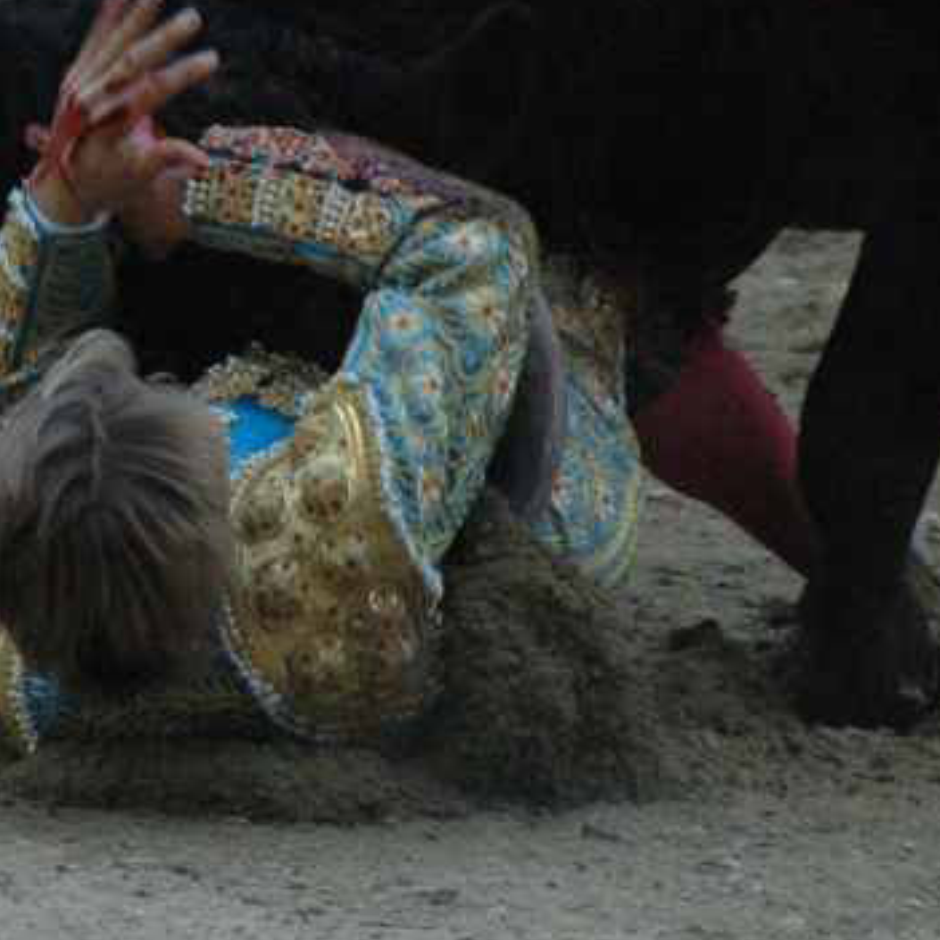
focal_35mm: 743
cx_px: 166
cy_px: 362
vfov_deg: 2.4
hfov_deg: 2.4
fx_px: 22827
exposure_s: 1/400
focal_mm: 200
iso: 1600
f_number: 6.3
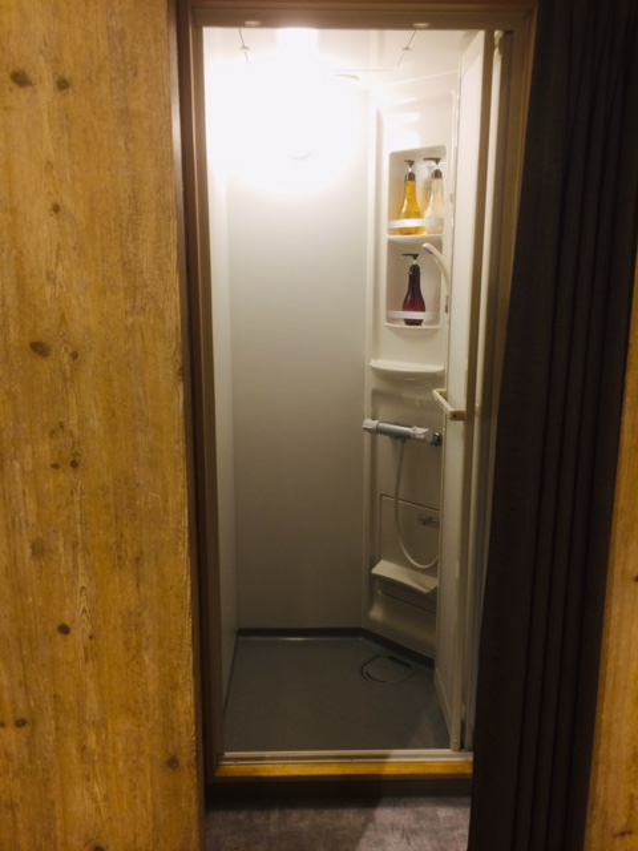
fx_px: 713
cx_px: 319
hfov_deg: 48.2
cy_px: 426
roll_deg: +0.5
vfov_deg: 61.7
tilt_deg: -13.0
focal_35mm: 29
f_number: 2.2
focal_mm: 4.15
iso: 50
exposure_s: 1/30
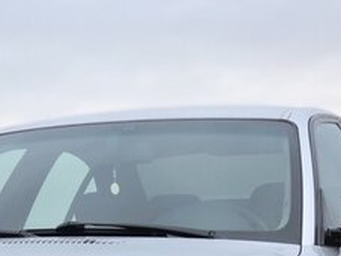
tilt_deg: -3.3
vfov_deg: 9.6
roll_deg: +1.6
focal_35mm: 151
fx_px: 1487
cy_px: 362
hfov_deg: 13.0
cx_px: 51
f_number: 2.4
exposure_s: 1/259
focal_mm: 6
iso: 16
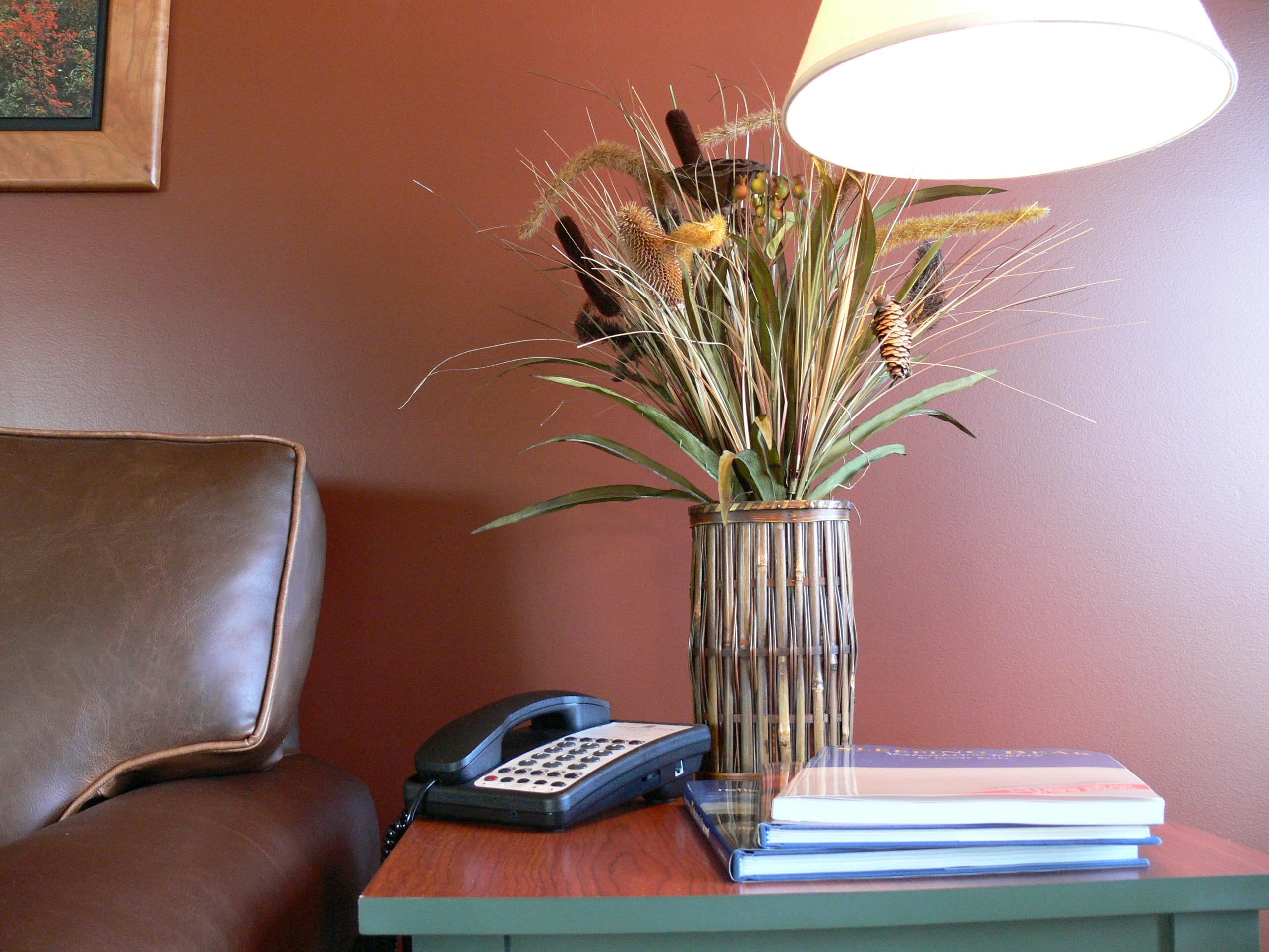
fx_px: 1283
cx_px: 634
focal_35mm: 35
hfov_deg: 52.6
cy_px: 476
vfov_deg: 40.7
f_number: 2.8
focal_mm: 7.4
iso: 200
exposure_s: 1/15
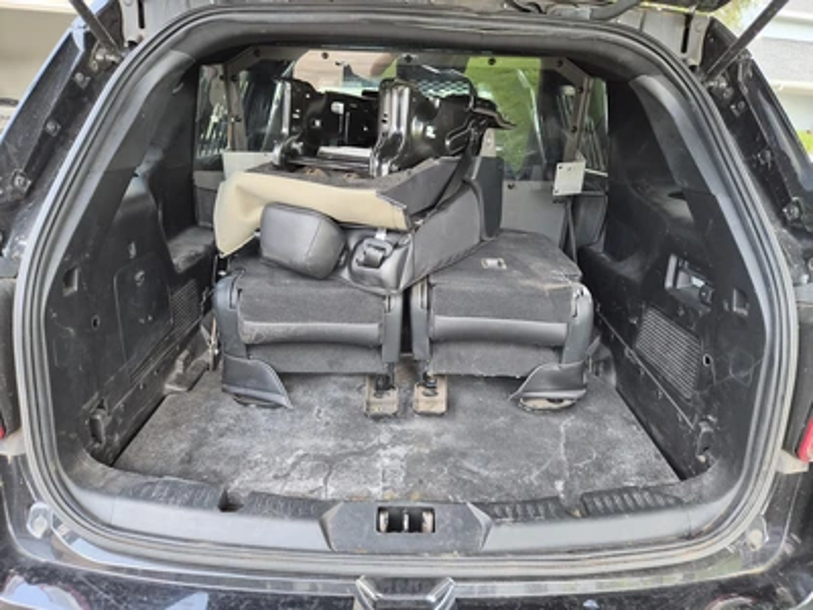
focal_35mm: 23
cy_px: 305
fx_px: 540
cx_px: 406
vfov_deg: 58.9
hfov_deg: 73.9
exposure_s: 1/180
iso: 200
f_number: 1.8
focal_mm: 5.4
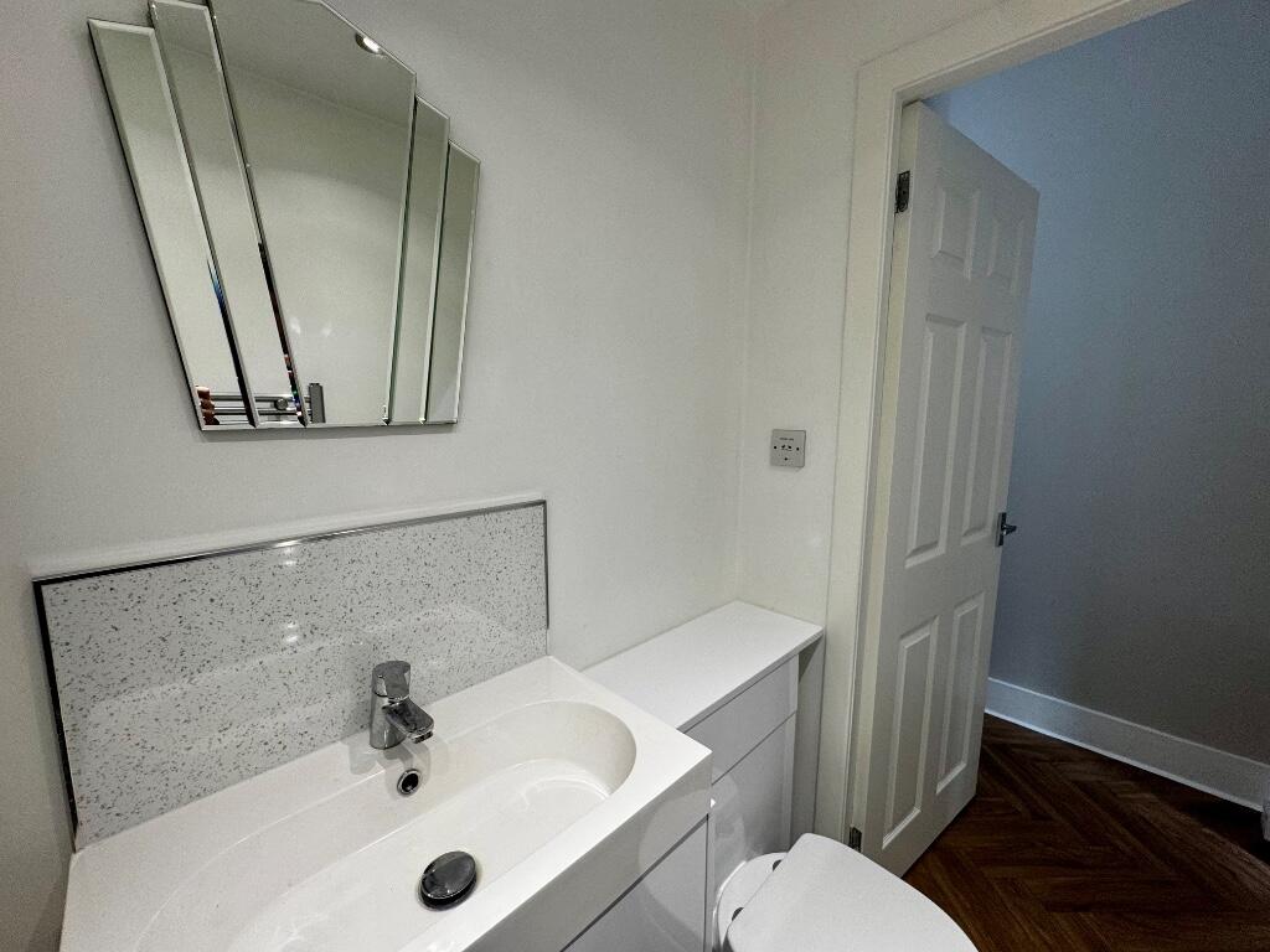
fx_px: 514
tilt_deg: -8.2
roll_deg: +0.0
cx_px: 635
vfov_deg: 85.7
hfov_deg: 102.1
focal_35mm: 14
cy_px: 476
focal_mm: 2.22
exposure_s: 1/100
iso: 100
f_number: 2.2
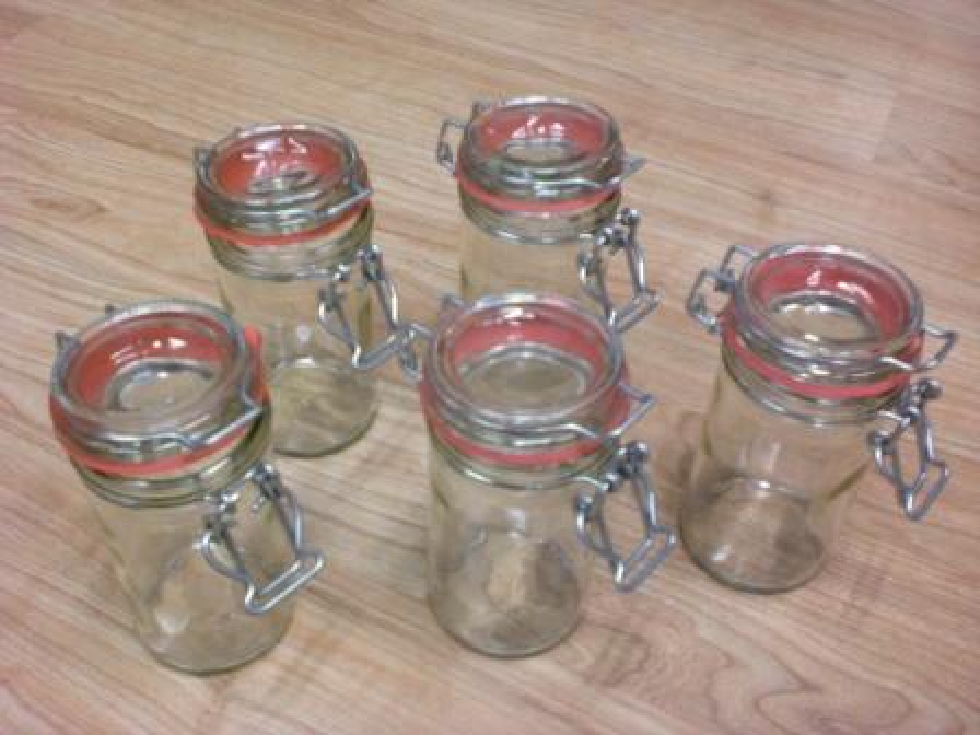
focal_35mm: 38
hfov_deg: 49.0
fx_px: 1076
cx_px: 490
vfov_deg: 37.7
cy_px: 368
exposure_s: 1/60
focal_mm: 6.3
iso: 400
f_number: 3.1
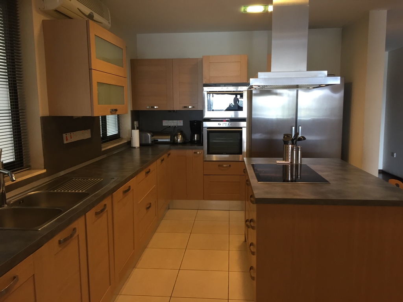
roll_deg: -0.7
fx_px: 338
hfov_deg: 61.7
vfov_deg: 48.2
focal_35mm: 29
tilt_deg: -7.5
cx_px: 202
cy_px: 151
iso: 100
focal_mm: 4.15
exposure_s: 1/33
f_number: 2.2
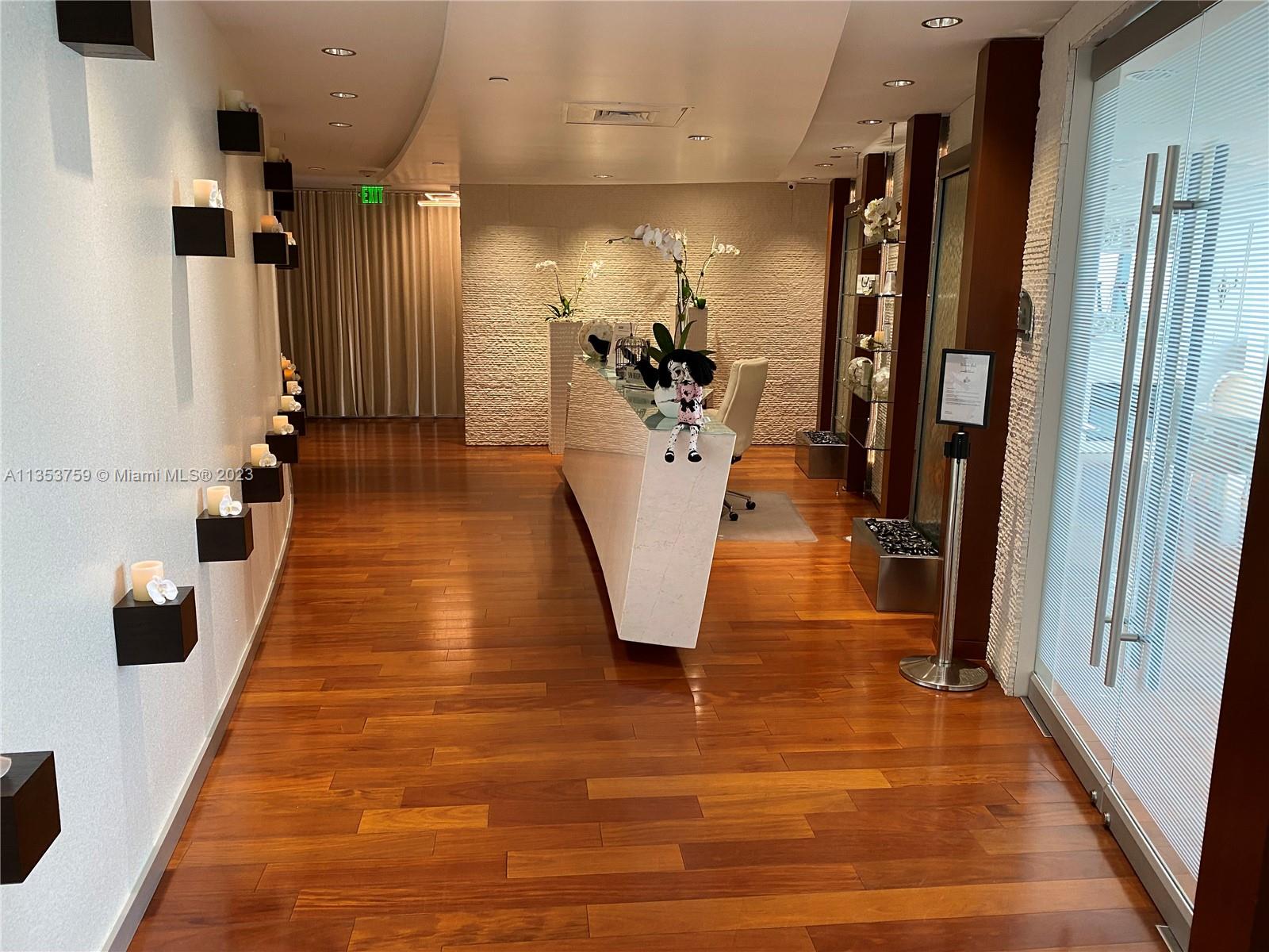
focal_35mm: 26
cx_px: 634
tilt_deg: -12.1
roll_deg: -0.4
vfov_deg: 53.1
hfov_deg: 67.3
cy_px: 476
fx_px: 953
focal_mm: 4.25
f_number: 1.8
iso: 125
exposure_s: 1/60
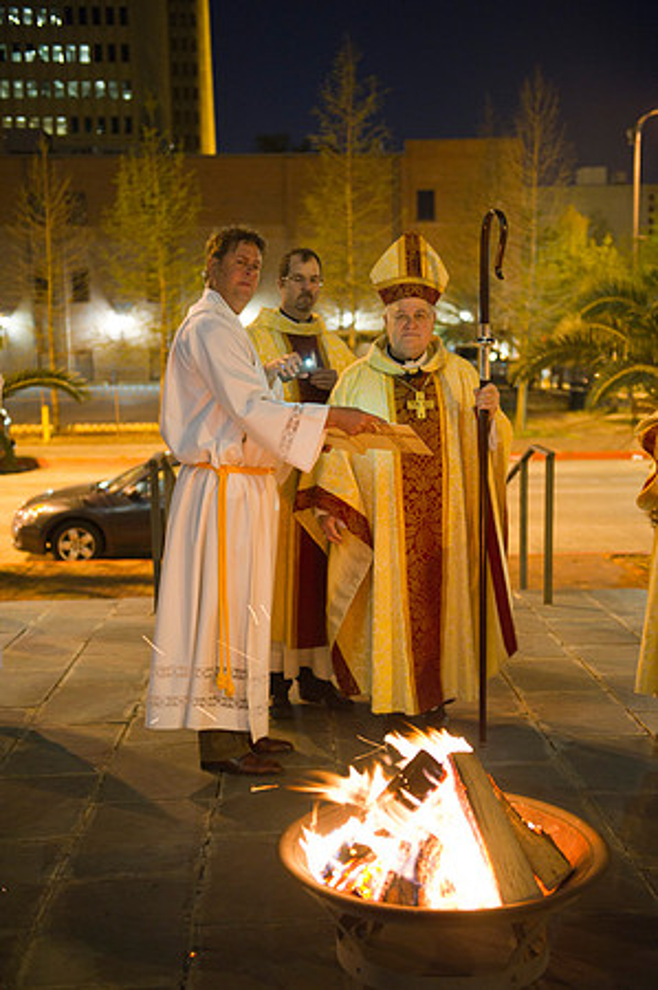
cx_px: 329
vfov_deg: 41.2
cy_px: 495
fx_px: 1319
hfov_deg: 28.0
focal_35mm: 48
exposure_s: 1/25
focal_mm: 48
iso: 2500
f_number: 2.8
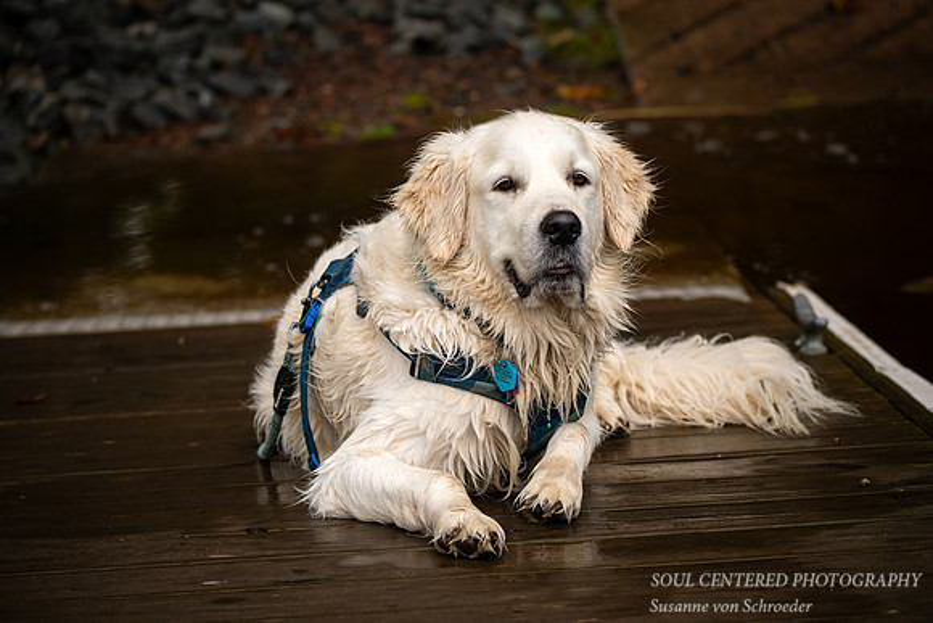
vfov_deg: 10.8
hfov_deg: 16.1
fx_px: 3291
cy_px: 288
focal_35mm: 127
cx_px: 457
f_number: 5
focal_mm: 118
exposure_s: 1/400
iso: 800
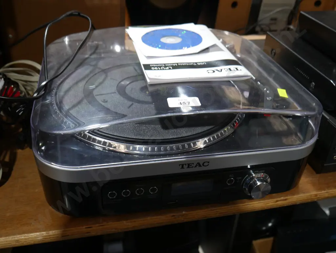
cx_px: 168
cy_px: 126
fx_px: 369
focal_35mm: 38
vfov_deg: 37.8
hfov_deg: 49.0
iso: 500
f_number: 4.1
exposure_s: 1/60
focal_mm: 19
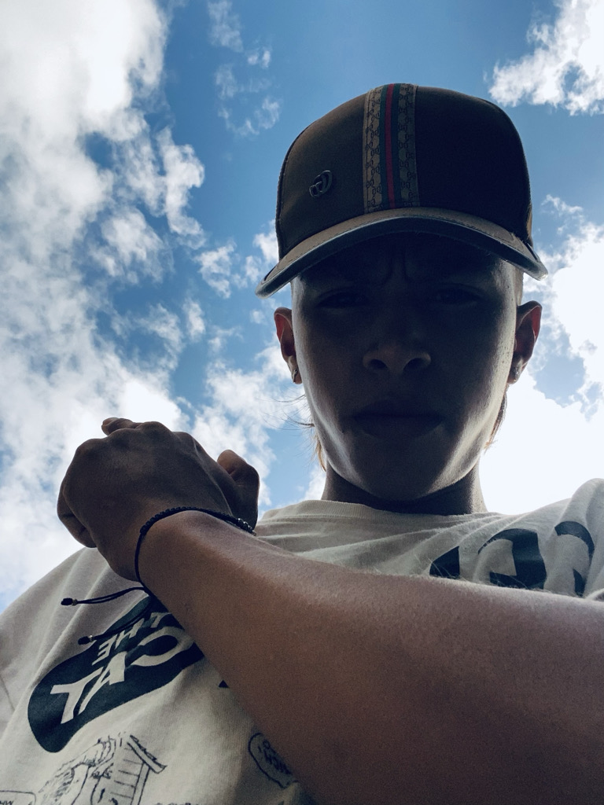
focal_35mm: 30
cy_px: 402
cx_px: 302
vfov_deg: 60.0
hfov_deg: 46.8
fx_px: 698
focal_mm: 2.71
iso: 40
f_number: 2.2
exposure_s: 1/2070
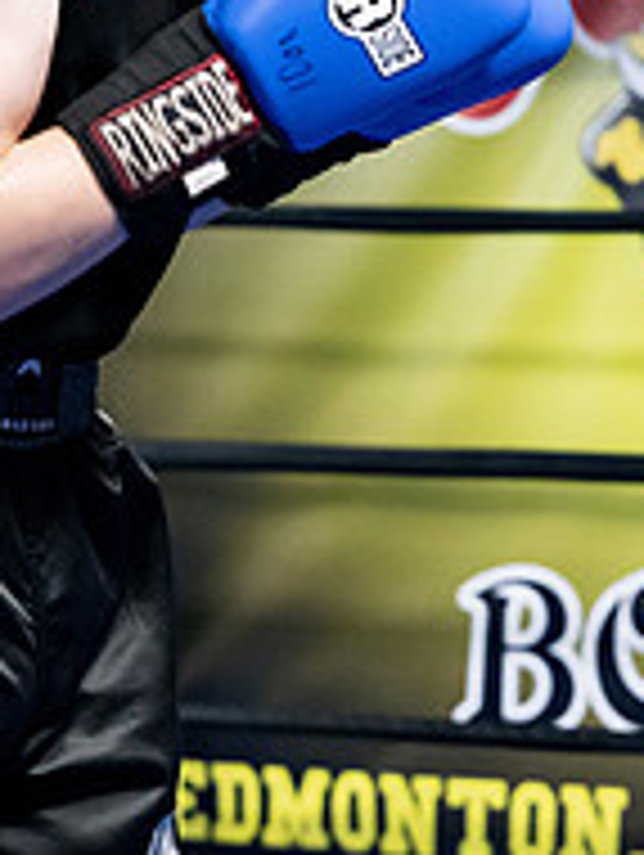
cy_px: 61
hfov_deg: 7.1
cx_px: 1081
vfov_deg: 9.6
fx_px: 5074
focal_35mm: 205
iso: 8000
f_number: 2.8
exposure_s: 1/1000
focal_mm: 70
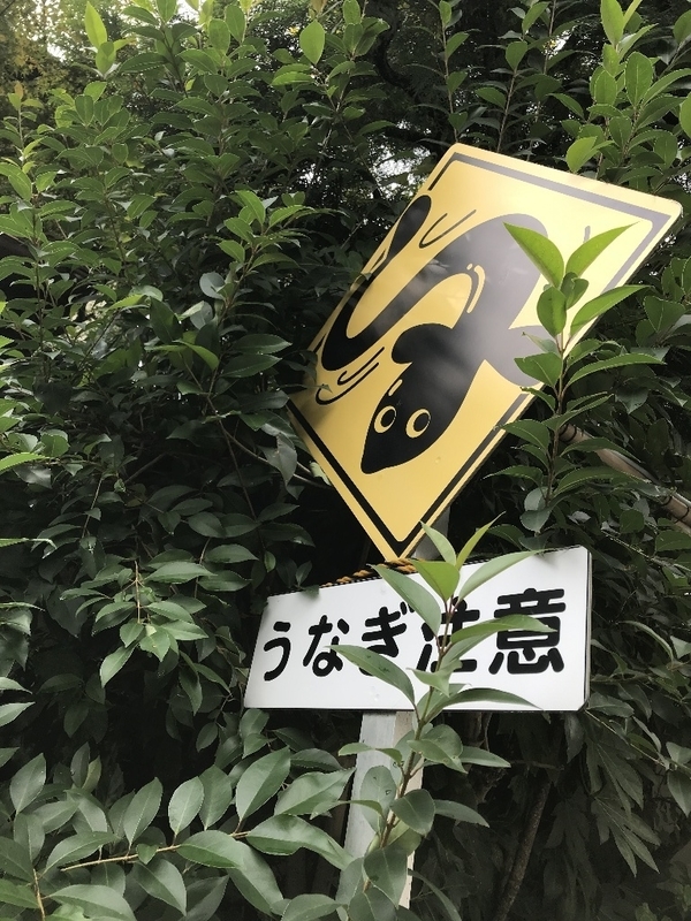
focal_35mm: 28
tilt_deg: +26.1
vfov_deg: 63.4
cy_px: 460
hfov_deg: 49.7
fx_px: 745
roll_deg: -7.5
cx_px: 346
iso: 20
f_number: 1.8
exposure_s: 1/474
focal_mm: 3.99
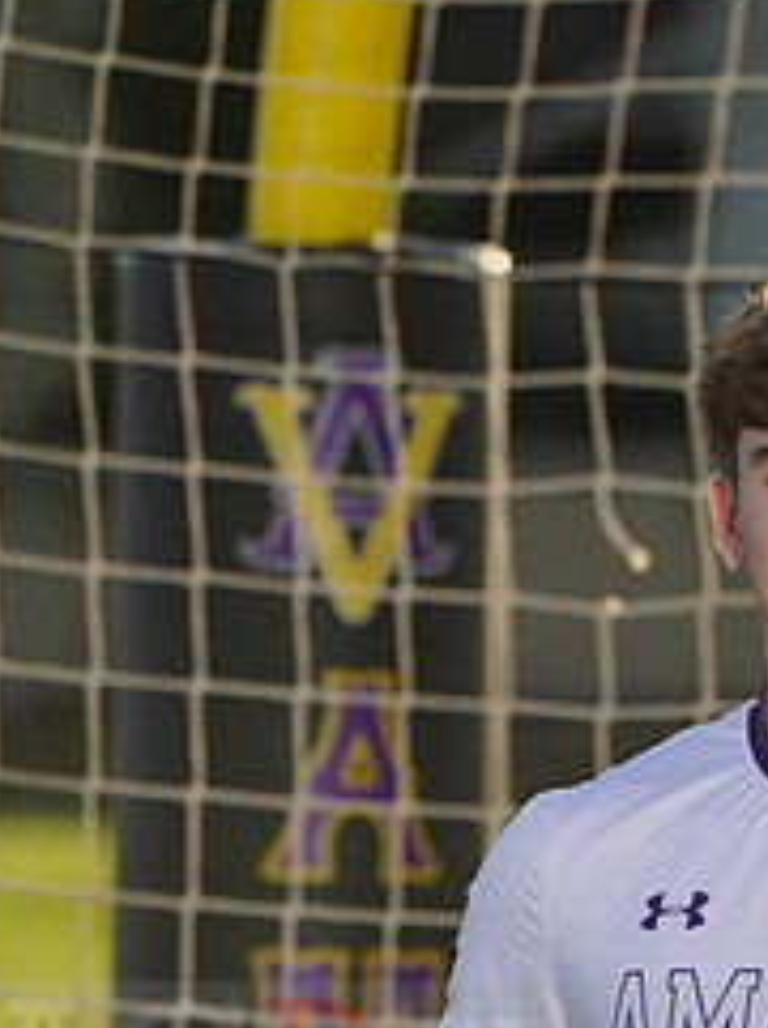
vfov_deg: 2.4
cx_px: 715
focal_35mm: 823
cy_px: 1041
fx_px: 24411
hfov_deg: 1.8
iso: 100
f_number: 9
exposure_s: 1/200
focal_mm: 355
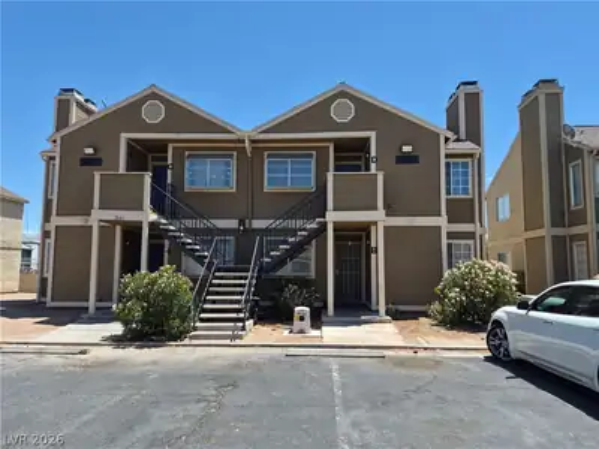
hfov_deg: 73.9
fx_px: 398
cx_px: 300
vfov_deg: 58.9
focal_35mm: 23
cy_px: 224
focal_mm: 5.4
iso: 80
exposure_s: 1/3960
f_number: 1.8
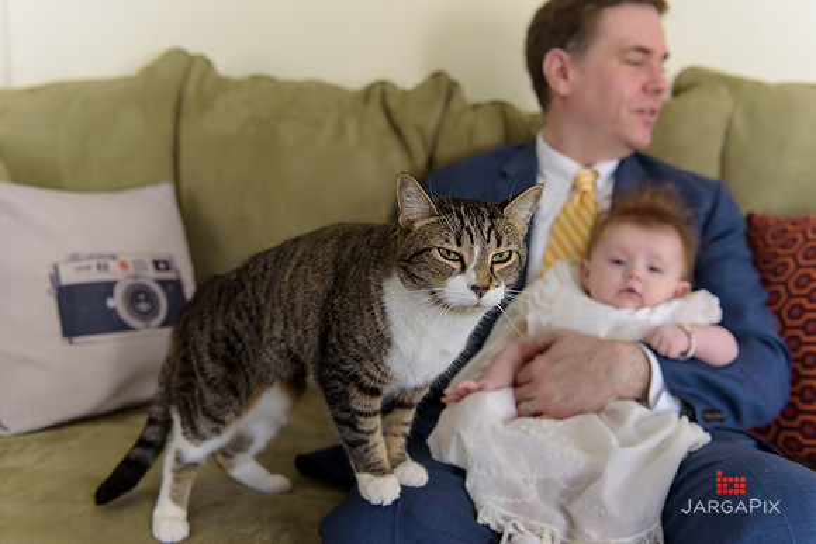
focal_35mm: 36
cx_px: 408
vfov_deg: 36.9
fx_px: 816
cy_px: 272
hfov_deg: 53.1
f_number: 3.2
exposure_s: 1/125
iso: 1600
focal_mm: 36
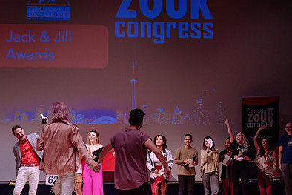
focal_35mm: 64
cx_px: 108
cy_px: 157
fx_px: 519
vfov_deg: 21.0
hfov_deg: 31.3
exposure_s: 1/400
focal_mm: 37
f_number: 3.2
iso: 1000
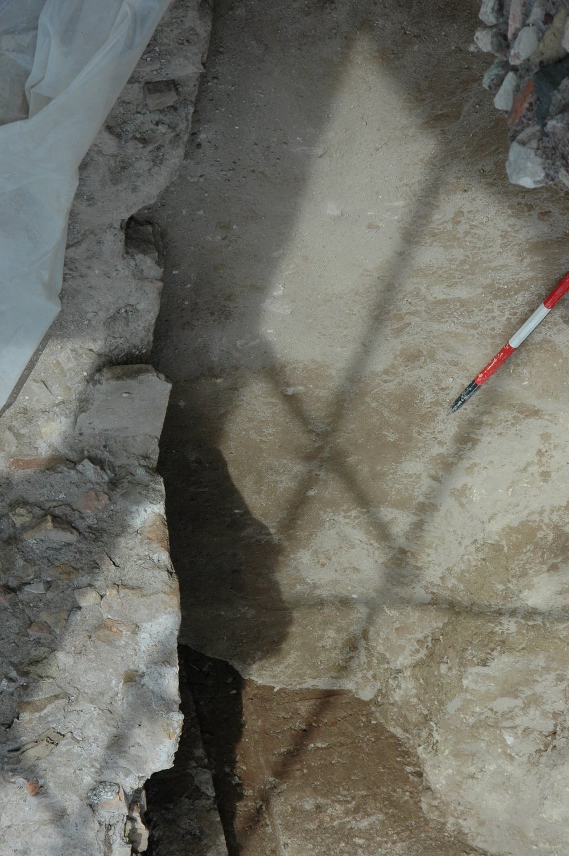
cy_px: 428
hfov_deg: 14.0
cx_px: 284
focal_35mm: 98
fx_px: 2317
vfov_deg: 20.9
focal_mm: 65
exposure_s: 1/320
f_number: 9
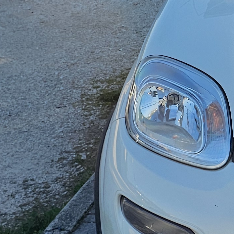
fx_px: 880
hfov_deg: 13.7
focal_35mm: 115
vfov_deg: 15.1
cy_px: 45
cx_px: 404
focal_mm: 6.3
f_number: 1.7
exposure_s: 1/1019
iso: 25
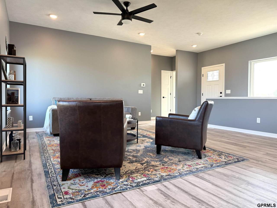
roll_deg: -1.2
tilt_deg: -1.1
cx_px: 138
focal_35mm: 24
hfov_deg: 71.6
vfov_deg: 56.8
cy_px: 104
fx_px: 192
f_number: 1.78
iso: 125
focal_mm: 6.76
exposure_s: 1/120
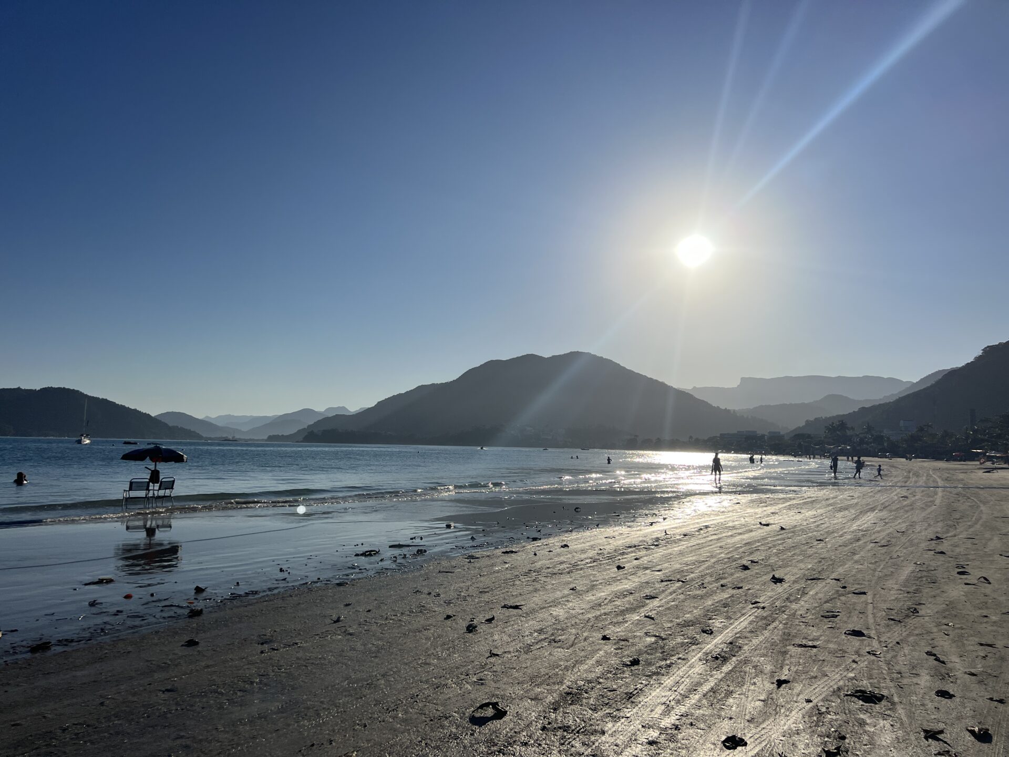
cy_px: 378
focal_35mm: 26
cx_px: 504
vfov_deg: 53.1
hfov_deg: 67.3
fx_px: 758
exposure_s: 1/16393
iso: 40
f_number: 1.5
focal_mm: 5.7
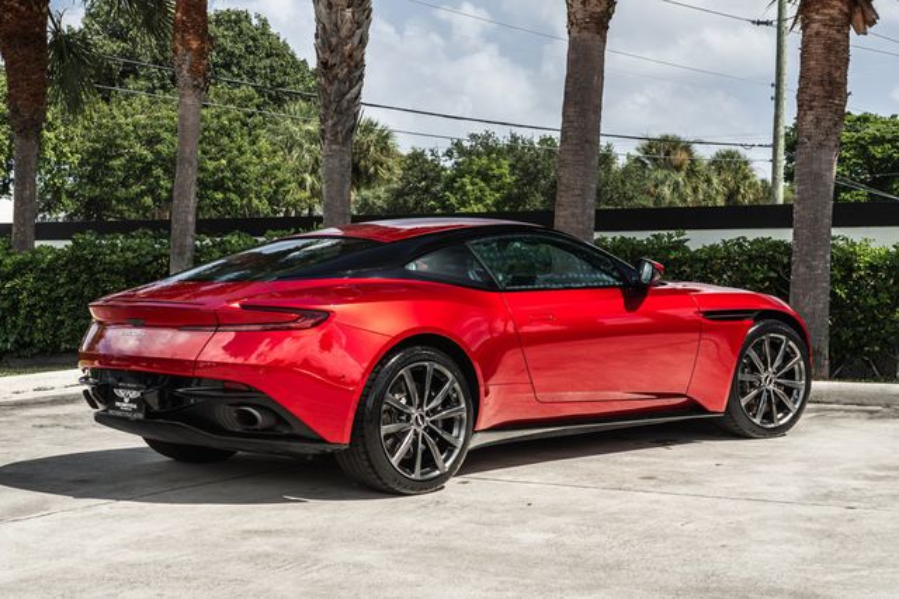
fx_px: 1540
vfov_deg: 22.0
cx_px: 454
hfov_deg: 32.5
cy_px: 288
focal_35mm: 62
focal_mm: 48
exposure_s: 1/125
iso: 200
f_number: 8
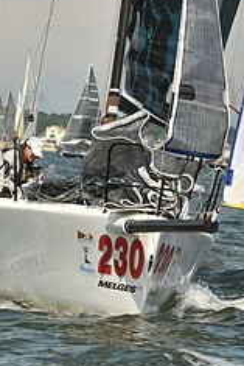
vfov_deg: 4.2
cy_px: 178
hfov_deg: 2.8
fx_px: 5015
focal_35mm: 494
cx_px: 126
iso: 320
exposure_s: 1/640
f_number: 14
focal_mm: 200
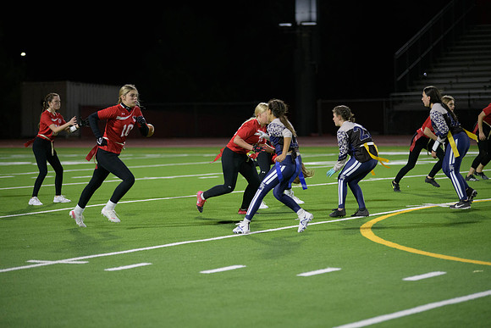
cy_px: 164
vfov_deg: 9.5
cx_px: 246
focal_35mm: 145
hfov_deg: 14.2
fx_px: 1978
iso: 2800
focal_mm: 145
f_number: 2.8
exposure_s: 1/640
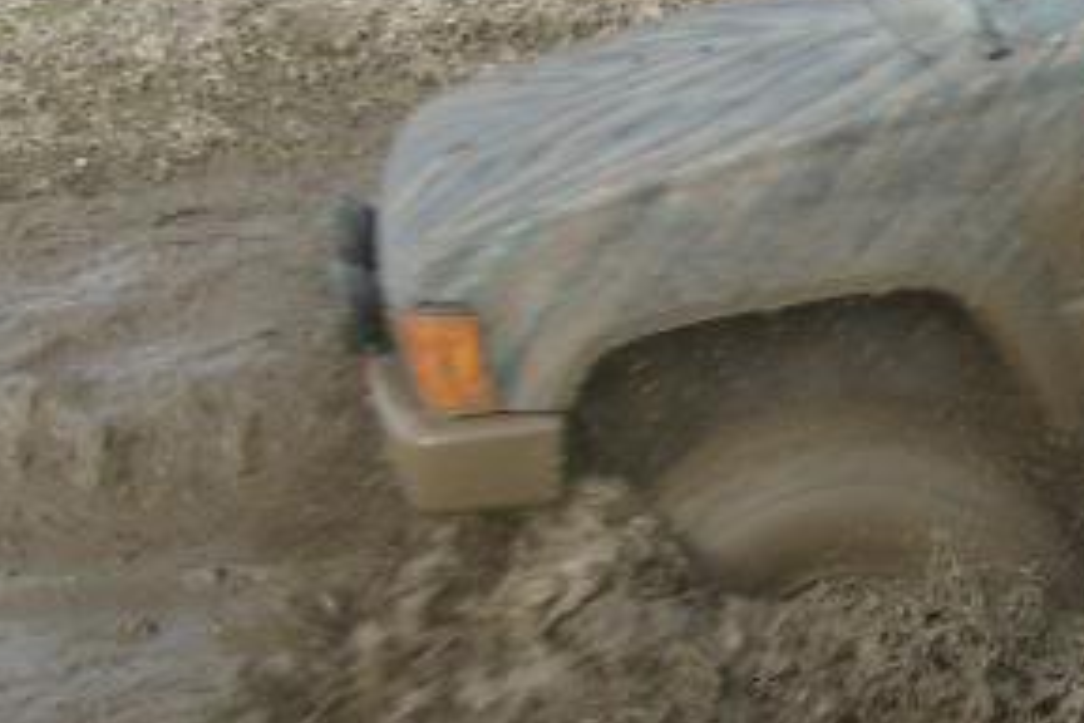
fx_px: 3041
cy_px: 169
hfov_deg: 18.7
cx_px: 1442
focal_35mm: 101
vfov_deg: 13.5
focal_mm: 5.8
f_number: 7.1
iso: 80
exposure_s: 1/125
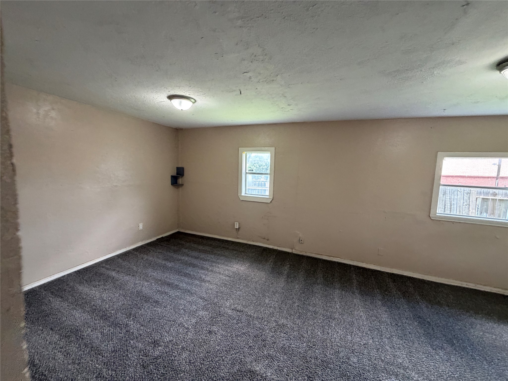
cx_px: 254
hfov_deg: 102.1
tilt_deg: -4.6
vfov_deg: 85.7
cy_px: 190
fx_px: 205
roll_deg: +0.6
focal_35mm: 14
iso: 320
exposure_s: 1/106
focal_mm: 2.22
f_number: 2.2
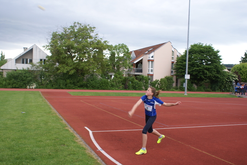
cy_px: 82
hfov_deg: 57.2
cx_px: 124
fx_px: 227
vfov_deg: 40.0
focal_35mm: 33
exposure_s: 1/125
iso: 125
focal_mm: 22
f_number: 4
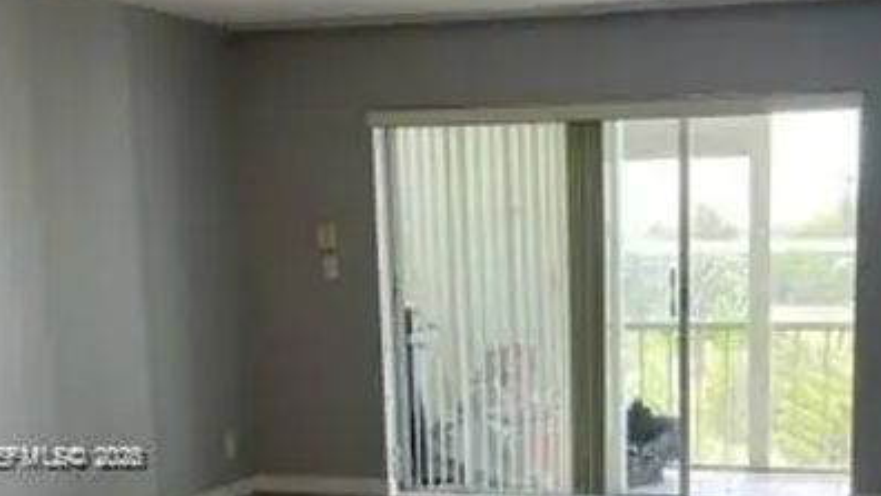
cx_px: 558
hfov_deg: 34.1
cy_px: 457
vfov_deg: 19.3
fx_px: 1425
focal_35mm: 61
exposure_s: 1/120
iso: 50
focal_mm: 5.1
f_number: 1.6
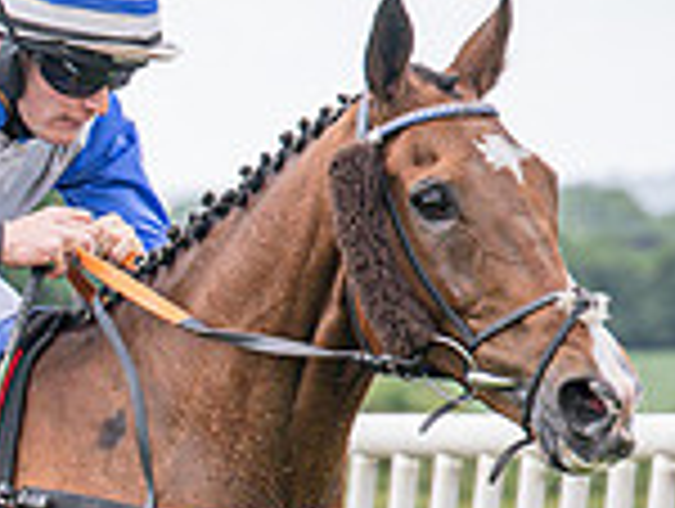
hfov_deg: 3.4
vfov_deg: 2.6
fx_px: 11211
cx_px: -359
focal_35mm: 574
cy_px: 651
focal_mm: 102
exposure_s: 1/1600
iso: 400
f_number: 4
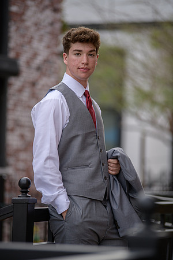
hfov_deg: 8.3
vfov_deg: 12.5
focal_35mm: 165
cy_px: 130
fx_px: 1189
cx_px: 86
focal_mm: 165
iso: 250
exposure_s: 1/1250
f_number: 2.8
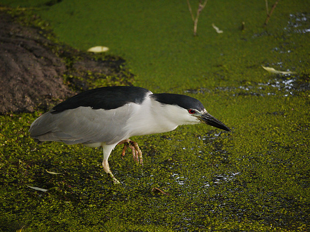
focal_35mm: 272
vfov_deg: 5.5
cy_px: 116
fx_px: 2436
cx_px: 155
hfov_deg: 7.3
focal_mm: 136
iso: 640
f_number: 4.4
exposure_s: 1/200
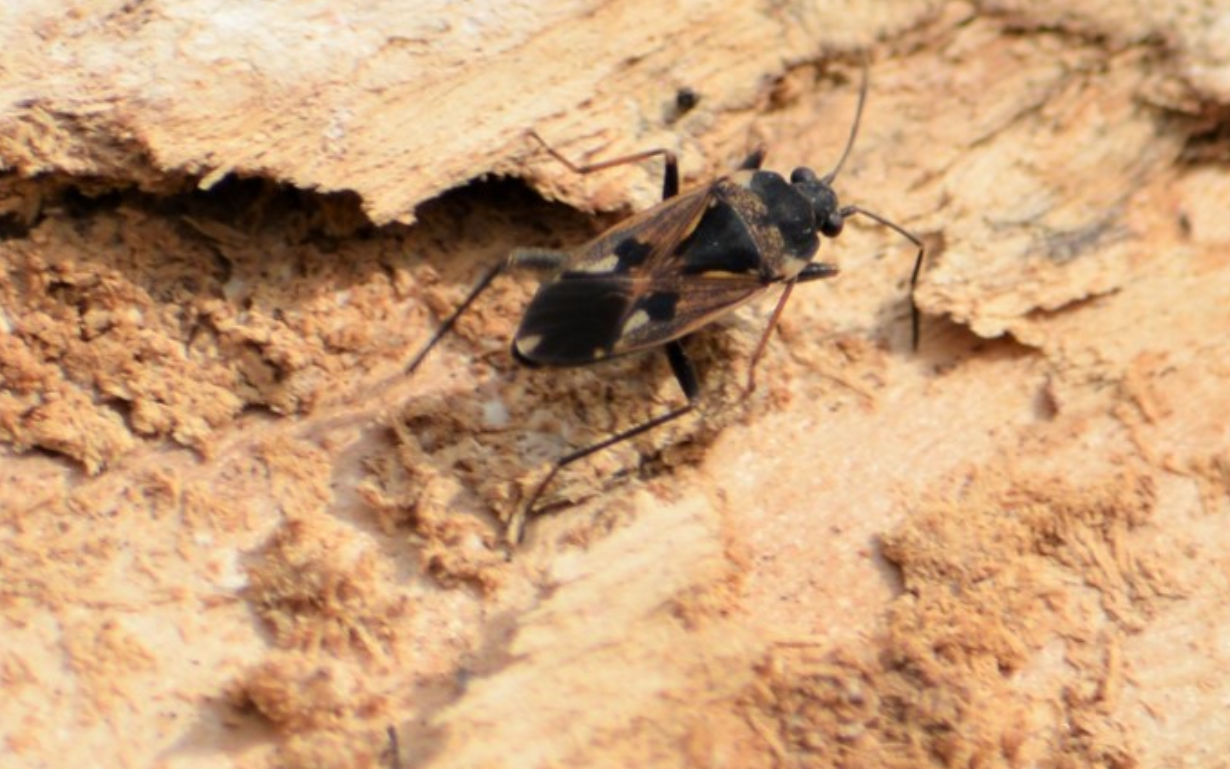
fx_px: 21688
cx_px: 589
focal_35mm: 647
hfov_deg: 3.2
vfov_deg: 2.0
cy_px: 427
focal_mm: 300
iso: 100
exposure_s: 1/250
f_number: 8
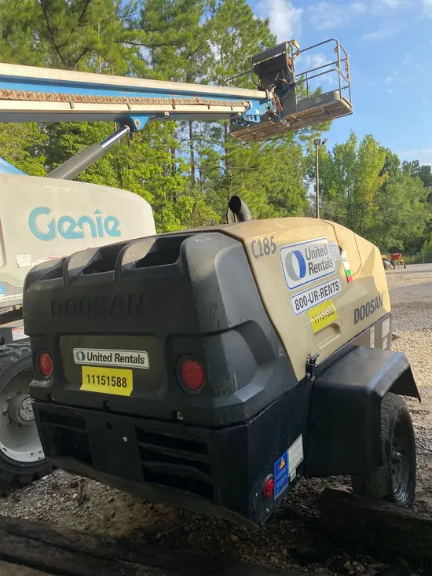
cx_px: 216
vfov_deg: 67.3
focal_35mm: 26
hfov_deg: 53.1
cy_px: 288
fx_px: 433
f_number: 1.8
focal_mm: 4.25
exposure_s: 1/715
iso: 32
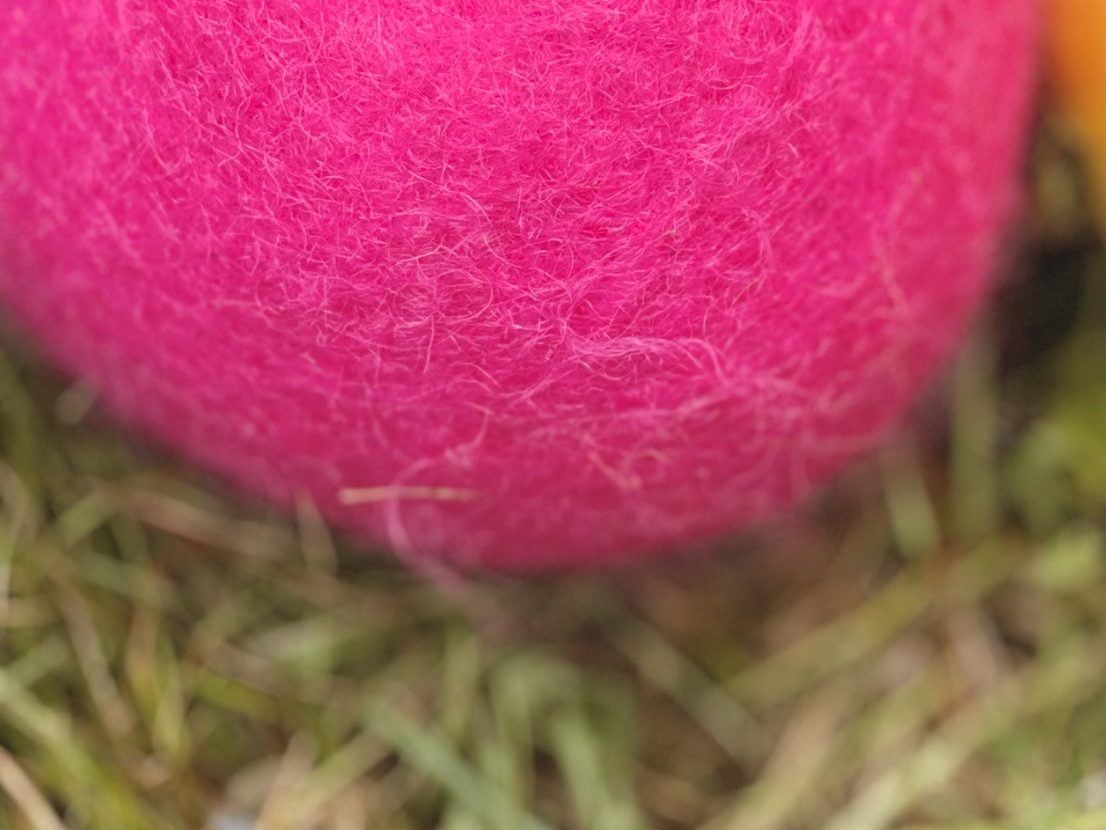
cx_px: 1135
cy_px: 360
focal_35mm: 205
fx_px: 6550
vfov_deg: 7.2
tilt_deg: -73.9
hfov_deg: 9.6
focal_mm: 7.5
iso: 32
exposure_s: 1/359
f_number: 2.2
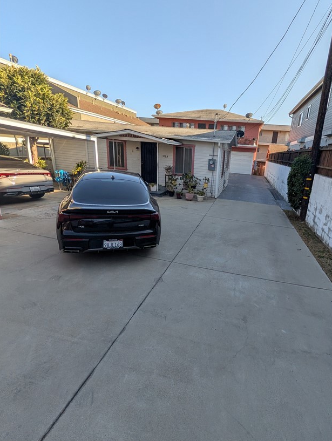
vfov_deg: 98.1
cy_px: 214
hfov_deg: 80.5
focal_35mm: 15
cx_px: 206
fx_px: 191
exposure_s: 1/1887
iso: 51
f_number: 1.7
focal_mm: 2.02
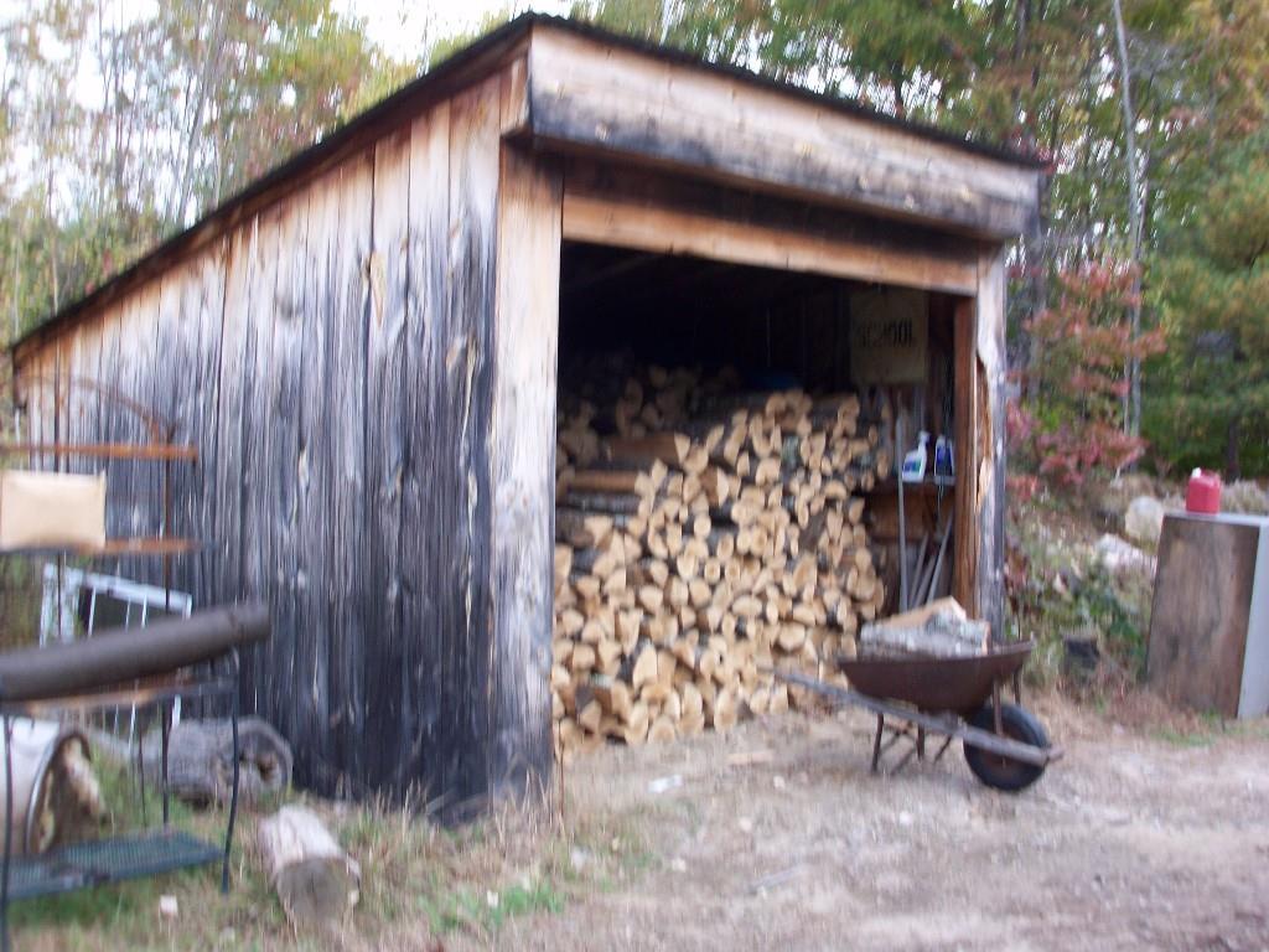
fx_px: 1246
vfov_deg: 41.8
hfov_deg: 54.0
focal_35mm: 34
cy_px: 476
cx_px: 634
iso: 64
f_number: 2.8
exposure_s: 1/81.6
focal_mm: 5.7
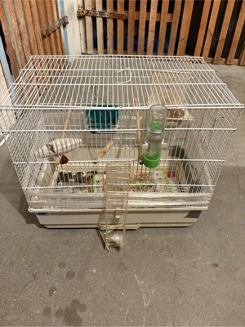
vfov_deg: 67.3
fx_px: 245
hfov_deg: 53.1
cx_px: 122
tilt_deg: -40.3
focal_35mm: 26
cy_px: 164
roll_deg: -1.8
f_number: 1.6
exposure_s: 1/33
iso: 500
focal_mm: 5.96
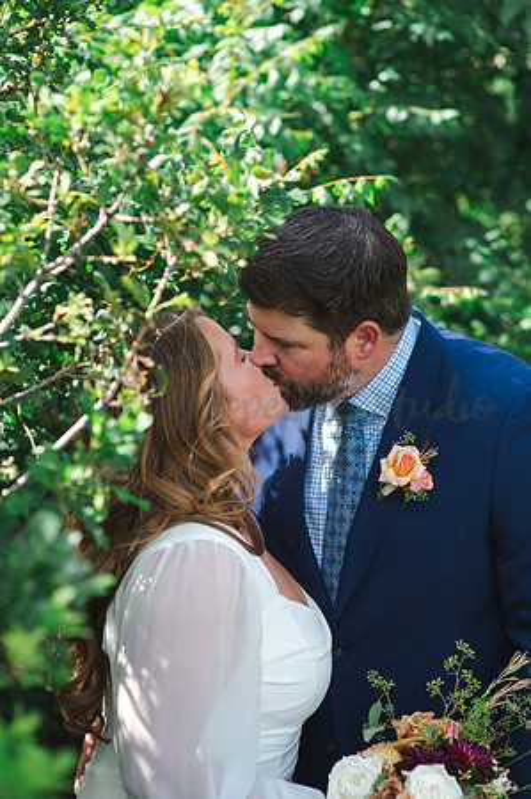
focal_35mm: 85
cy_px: 400
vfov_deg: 23.9
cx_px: 266
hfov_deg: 16.0
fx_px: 1885
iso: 100
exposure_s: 1/250
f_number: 2.5
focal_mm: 85
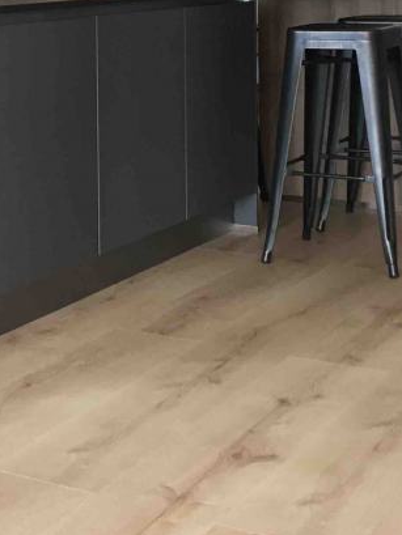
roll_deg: +0.3
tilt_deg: -3.7
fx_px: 1315
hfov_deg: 16.7
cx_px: -65
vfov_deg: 22.2
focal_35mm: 85
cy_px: 5
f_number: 2.2
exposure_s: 1/33
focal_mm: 4.15
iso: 125
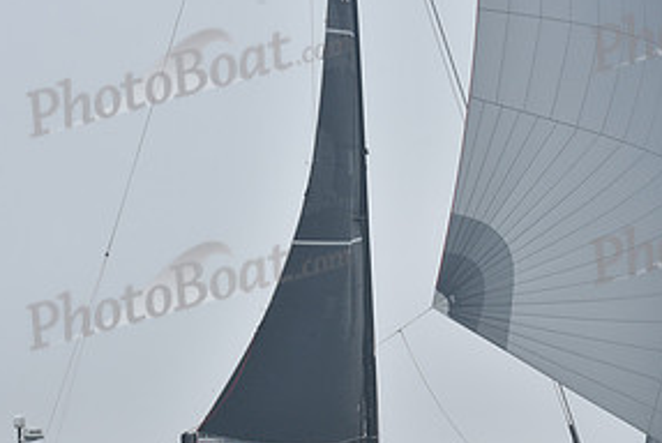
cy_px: 377
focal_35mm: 222
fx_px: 4086
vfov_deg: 6.2
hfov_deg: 9.3
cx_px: 473
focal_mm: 110
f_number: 10
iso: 250
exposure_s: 1/800
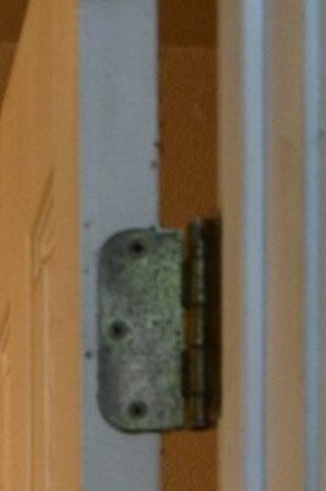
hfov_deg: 6.4
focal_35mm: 205
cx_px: -448
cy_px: 1091
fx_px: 2790
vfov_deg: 9.2
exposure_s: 1/60
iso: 400
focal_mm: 22
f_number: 4
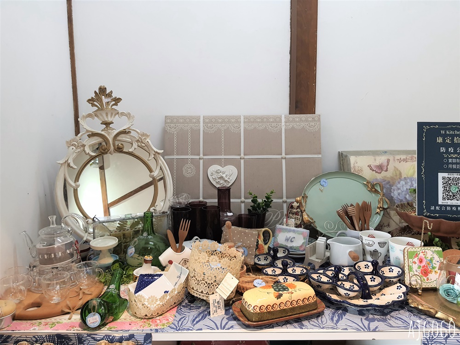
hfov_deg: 67.3
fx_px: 346
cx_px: 230
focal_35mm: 26
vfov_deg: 53.1
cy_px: 172
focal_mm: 4.32
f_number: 1.7
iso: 250
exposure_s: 1/60
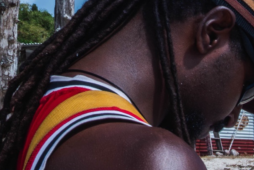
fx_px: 804
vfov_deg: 11.6
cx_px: 373
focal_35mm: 114
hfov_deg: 16.5
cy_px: 246
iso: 200
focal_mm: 14
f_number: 18
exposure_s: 1/160
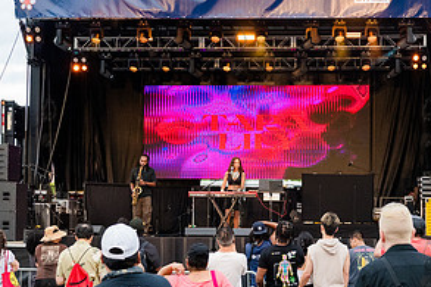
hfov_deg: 26.3
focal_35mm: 77
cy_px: 192
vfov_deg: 17.6
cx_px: 238
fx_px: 921
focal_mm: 38
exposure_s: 1/1000
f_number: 4.5
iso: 3200
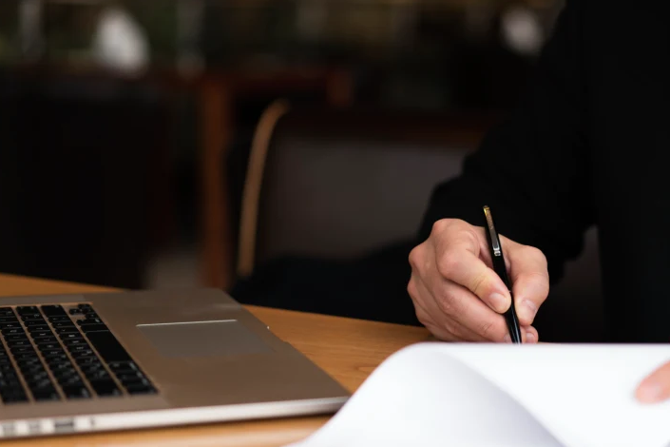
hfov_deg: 26.0
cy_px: 235
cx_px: 393
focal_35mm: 78
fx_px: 1452
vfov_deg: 17.5
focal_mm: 55
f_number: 2
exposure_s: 1/100
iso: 250
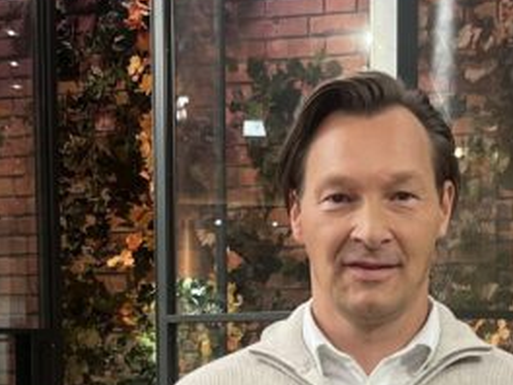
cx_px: 381
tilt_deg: -4.8
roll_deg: +0.0
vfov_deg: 20.2
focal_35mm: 71
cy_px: 371
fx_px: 1052
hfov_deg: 27.1
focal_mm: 5.1
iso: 80
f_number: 1.6
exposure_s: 1/54
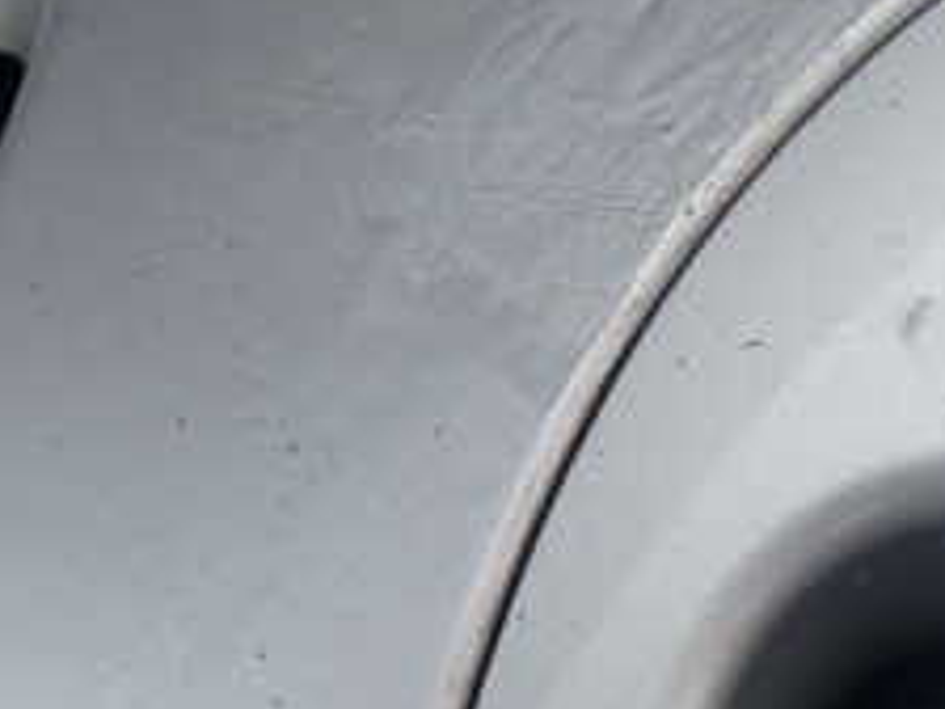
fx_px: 1829
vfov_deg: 20.3
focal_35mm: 67
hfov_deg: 27.0
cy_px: -186
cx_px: 991
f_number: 2.8
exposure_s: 1/500
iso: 100
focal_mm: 4.5
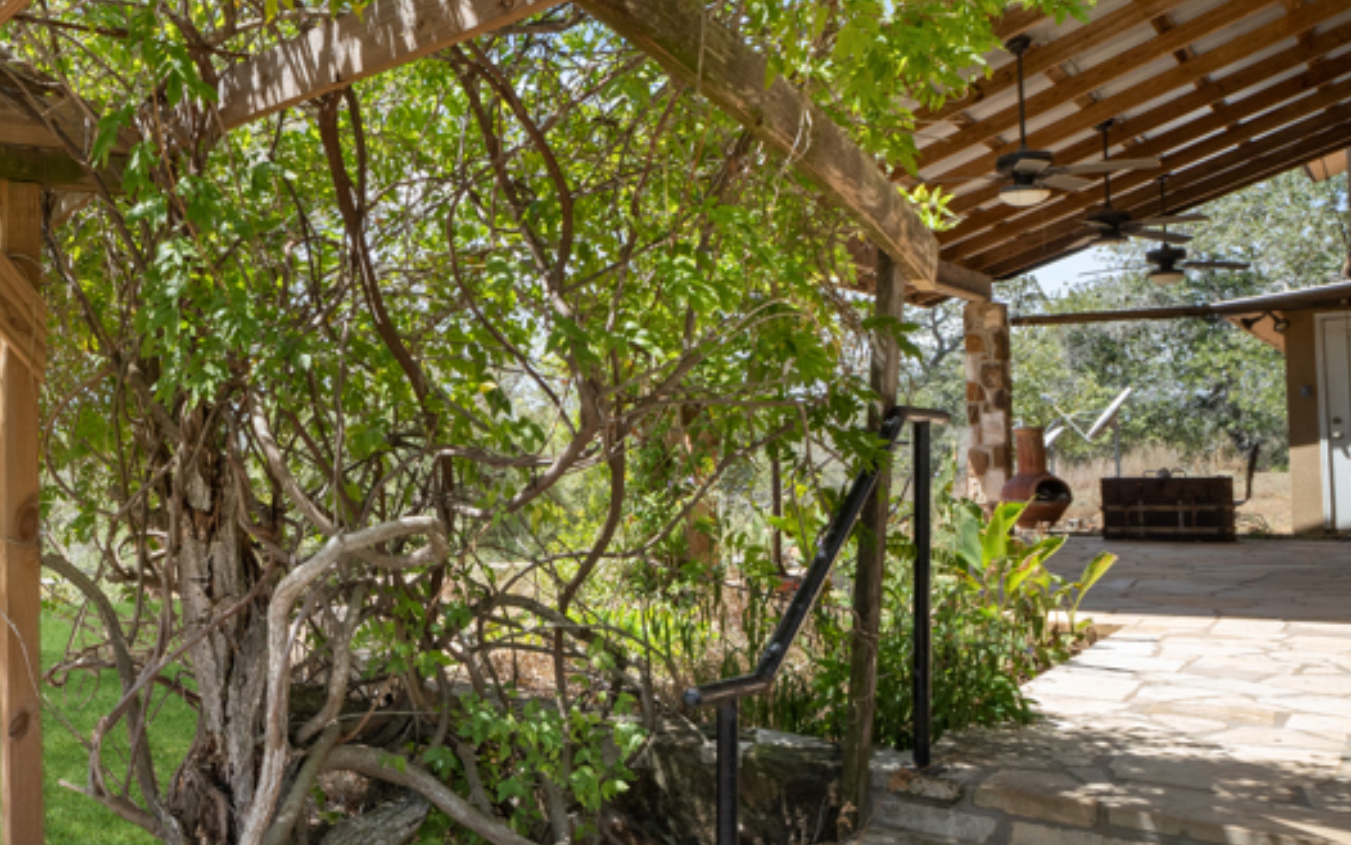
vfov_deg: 39.4
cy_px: 461
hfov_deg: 54.7
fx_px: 1177
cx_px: 231
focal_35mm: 32
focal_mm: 11
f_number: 8
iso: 400
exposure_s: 1/200
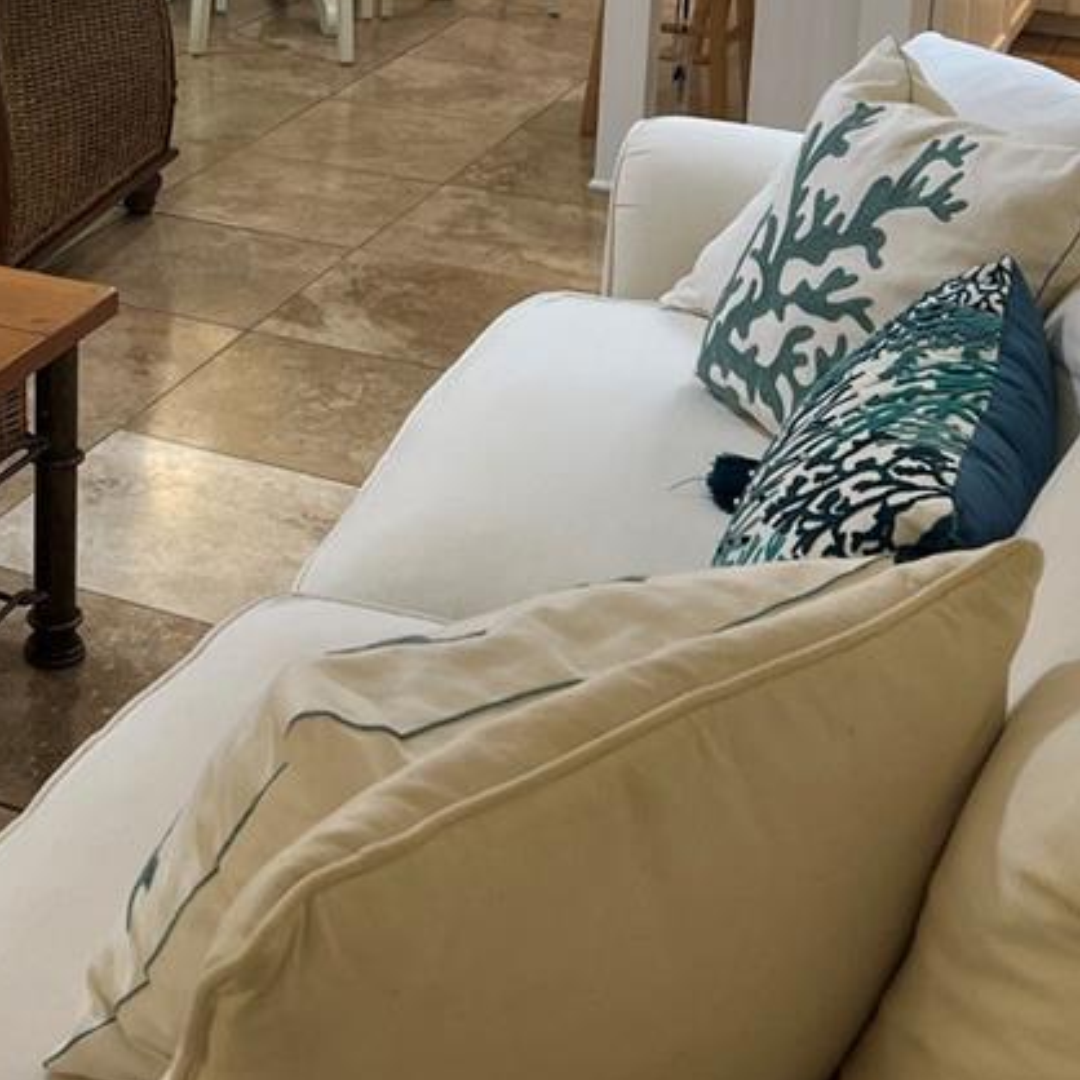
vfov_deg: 24.9
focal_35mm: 66
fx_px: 2330
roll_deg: -0.3
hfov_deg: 25.5
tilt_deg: -13.1
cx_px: 181
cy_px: -3
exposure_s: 1/60
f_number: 1.5
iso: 80
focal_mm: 5.7
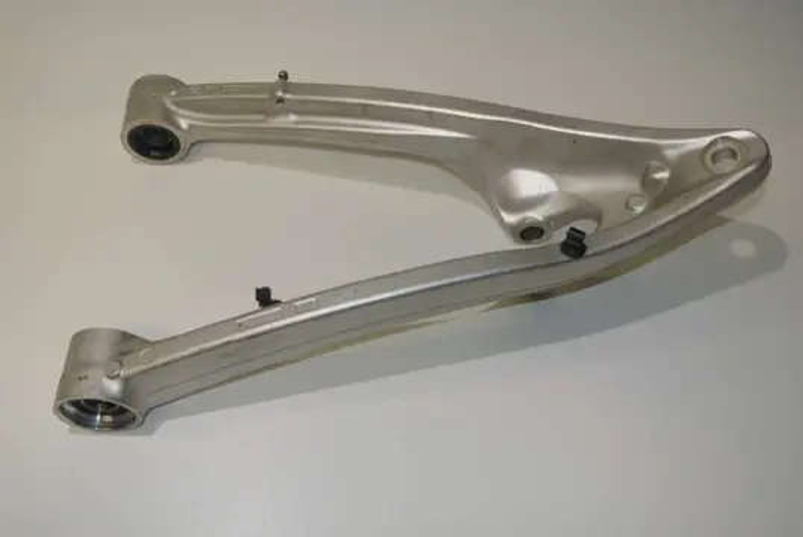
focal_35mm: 37
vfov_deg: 36.0
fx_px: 826
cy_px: 268
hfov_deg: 51.8
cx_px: 402
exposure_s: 1/60
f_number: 4
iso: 200
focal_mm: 14
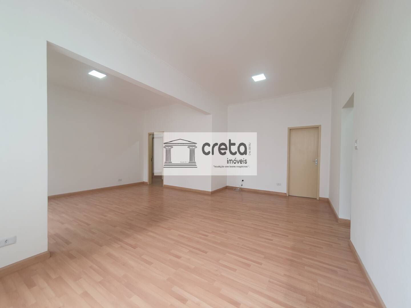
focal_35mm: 13
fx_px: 154
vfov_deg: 89.9
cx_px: 206
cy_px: 154
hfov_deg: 106.2
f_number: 2.2
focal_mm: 1.8
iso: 50
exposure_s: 1/60
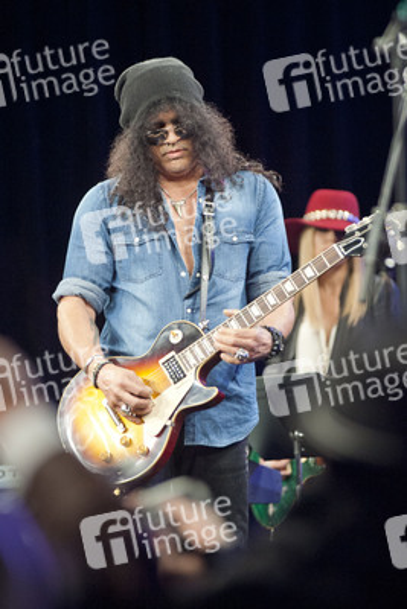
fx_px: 3388
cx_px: 204
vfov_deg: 10.3
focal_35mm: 200
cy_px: 304
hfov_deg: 6.9
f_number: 2.8
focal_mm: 200
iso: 1250
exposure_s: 1/200
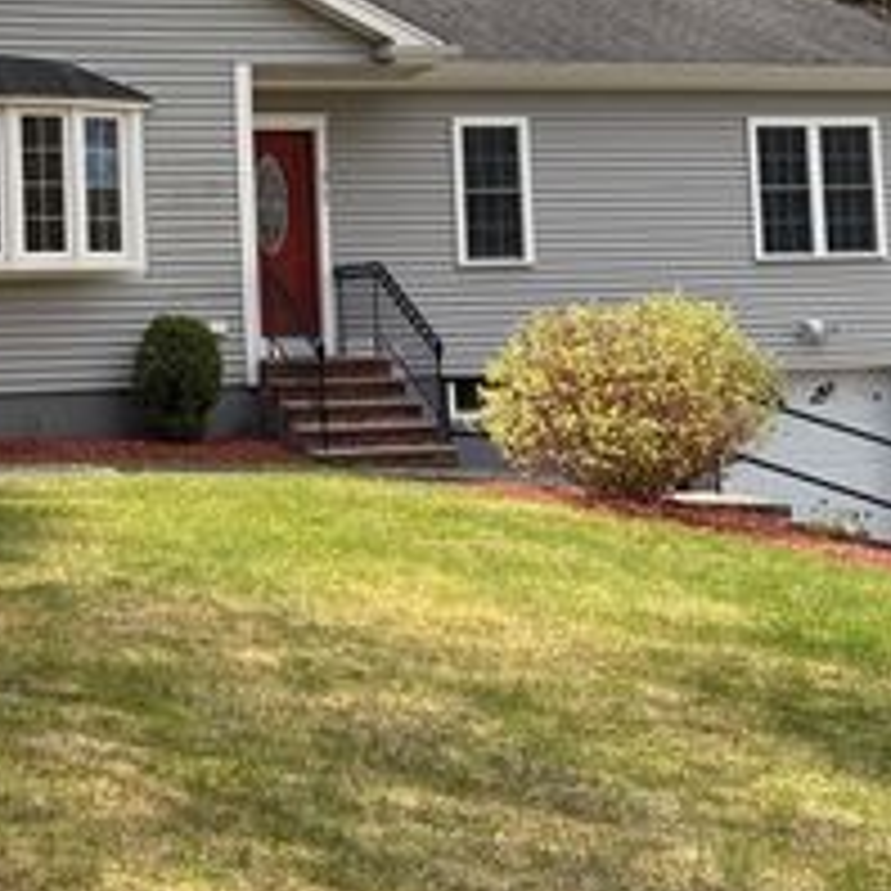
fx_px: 1689
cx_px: 117
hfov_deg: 28.6
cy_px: 241
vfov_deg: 29.2
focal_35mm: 58
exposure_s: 1/2865
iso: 50
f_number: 1.6
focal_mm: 5.96
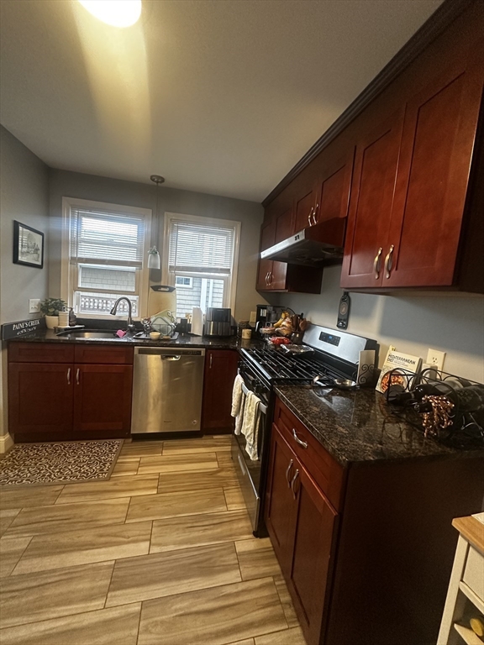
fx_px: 261
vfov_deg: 102.1
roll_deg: -4.6
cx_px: 242
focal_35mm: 14
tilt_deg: -4.7
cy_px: 322
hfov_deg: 85.7
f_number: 2.2
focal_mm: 2.22
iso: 400
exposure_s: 1/60
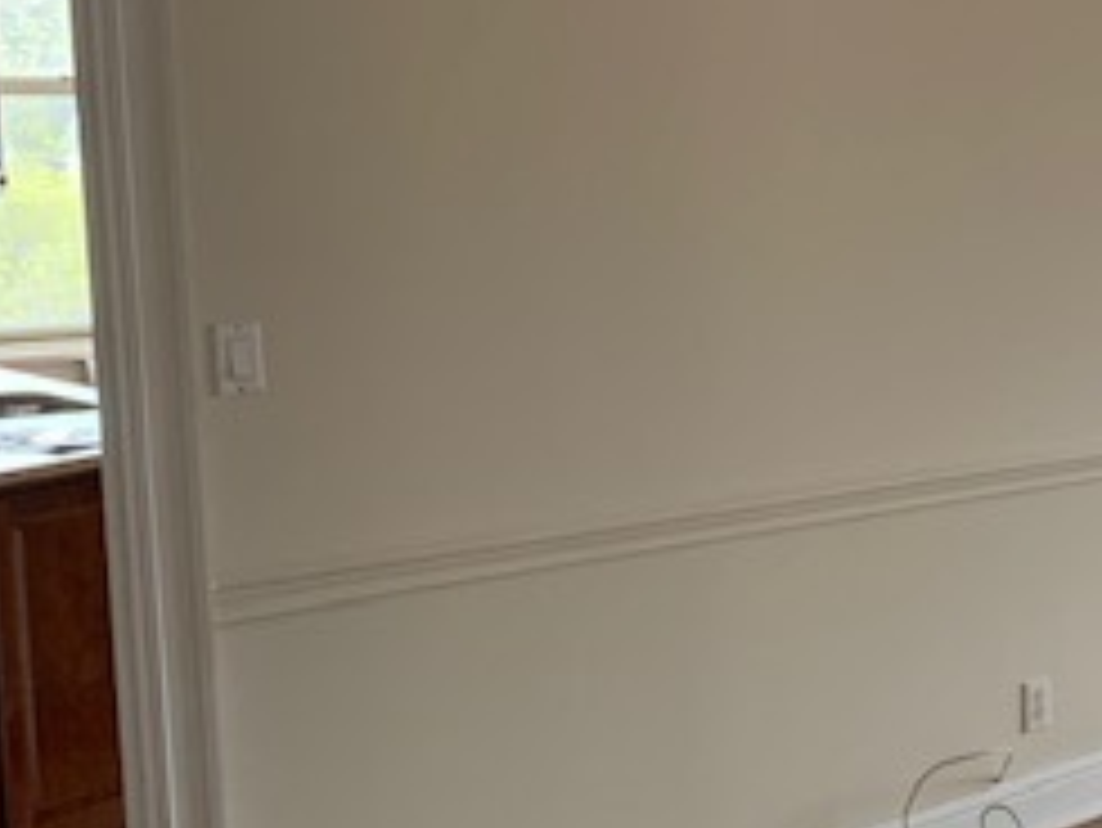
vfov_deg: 21.6
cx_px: 1322
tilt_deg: -9.2
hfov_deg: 25.6
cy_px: 423
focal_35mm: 68
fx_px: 2166
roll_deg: -0.1
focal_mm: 4.25
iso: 80
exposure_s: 1/120
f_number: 1.8
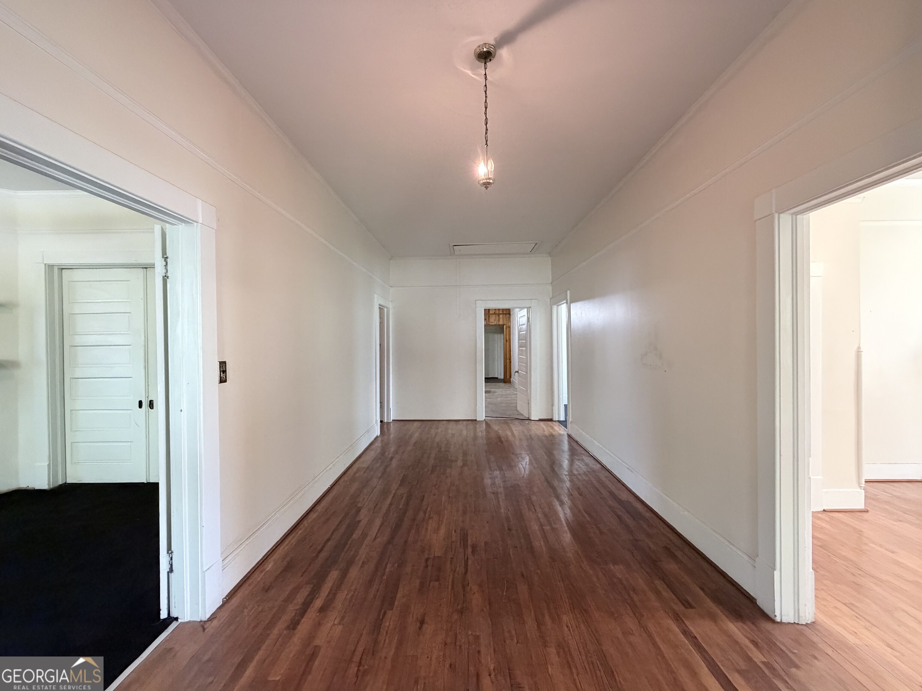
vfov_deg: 85.7
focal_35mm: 14
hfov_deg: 102.1
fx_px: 373
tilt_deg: -1.3
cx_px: 461
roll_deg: +0.4
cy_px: 346
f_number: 2.2
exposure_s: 1/60
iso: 640
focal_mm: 2.22
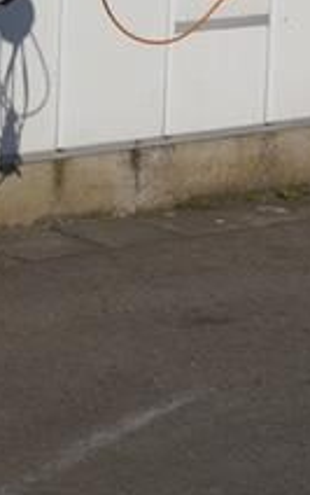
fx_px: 2669
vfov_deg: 10.6
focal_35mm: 198
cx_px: -351
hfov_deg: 6.4
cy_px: 126
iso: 160
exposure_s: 1/640
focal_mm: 31
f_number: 11
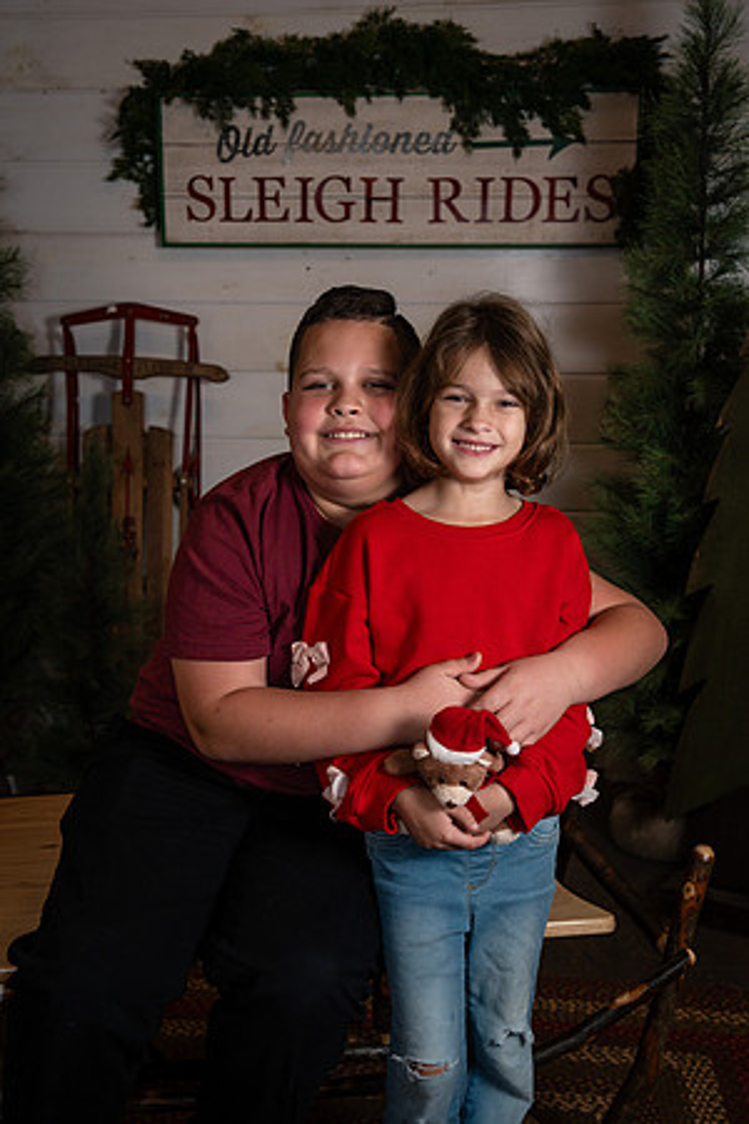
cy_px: 562
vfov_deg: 43.6
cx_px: 374
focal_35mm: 45
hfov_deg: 29.9
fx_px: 1404
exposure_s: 1/250
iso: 400
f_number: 6.3
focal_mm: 45
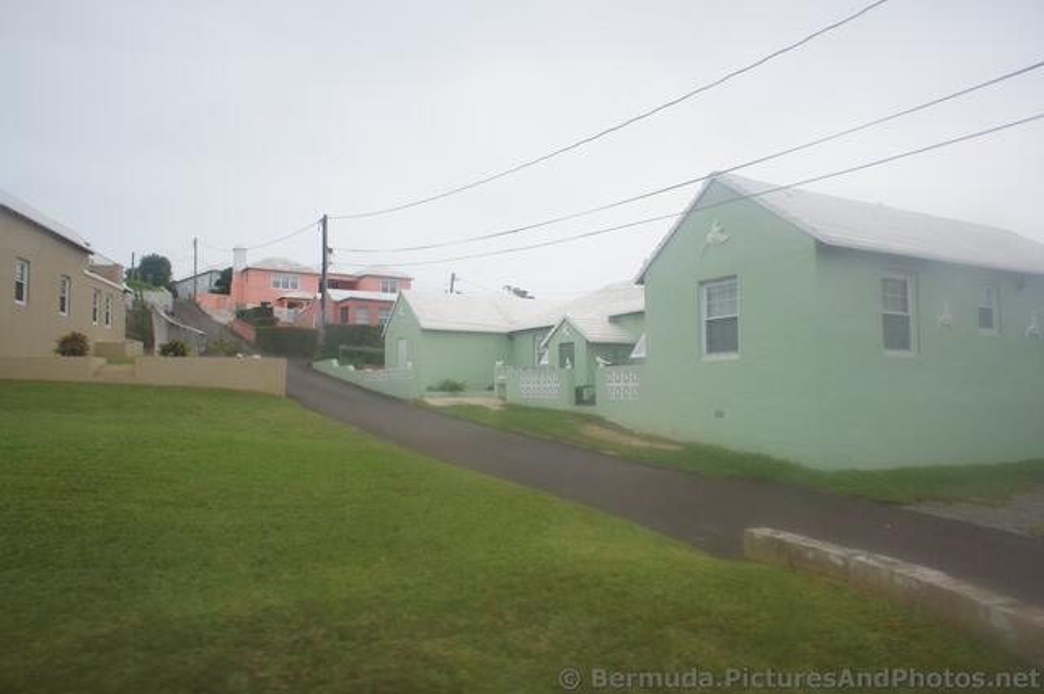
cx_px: 522
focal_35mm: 24
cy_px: 347
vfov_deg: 53.0
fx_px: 695
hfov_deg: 73.8
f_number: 5.6
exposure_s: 1/320
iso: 200
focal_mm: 16
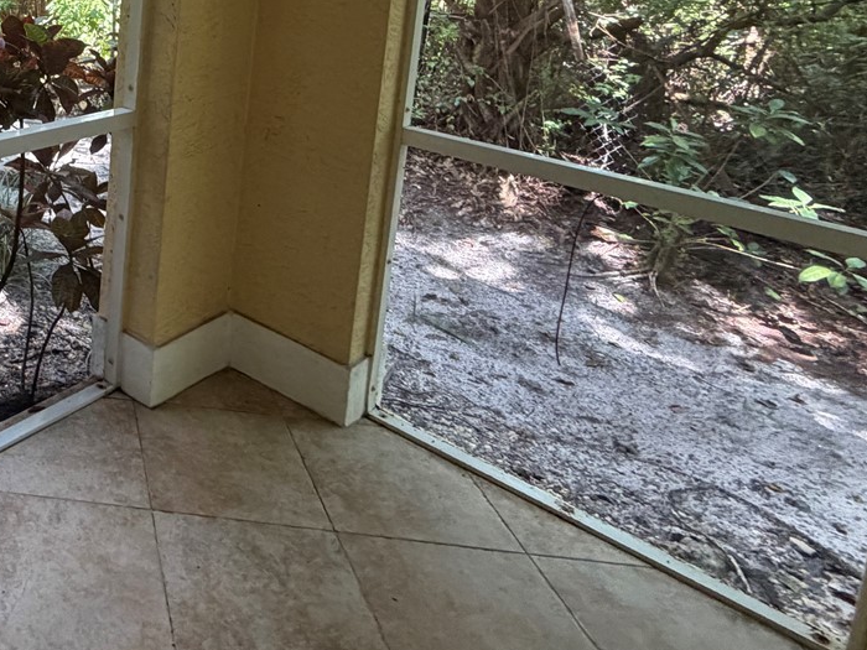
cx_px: -36
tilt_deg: -8.9
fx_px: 801
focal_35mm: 32
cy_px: 5
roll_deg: -2.7
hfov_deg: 45.8
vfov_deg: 39.2
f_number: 2.2
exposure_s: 1/110
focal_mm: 2.22
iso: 320
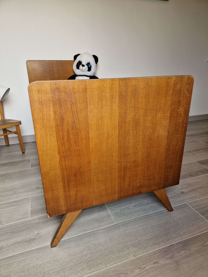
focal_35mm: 23
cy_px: 138
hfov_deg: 58.9
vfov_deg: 73.9
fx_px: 184
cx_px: 104
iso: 64
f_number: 1.8
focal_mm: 5.4
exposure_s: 1/180
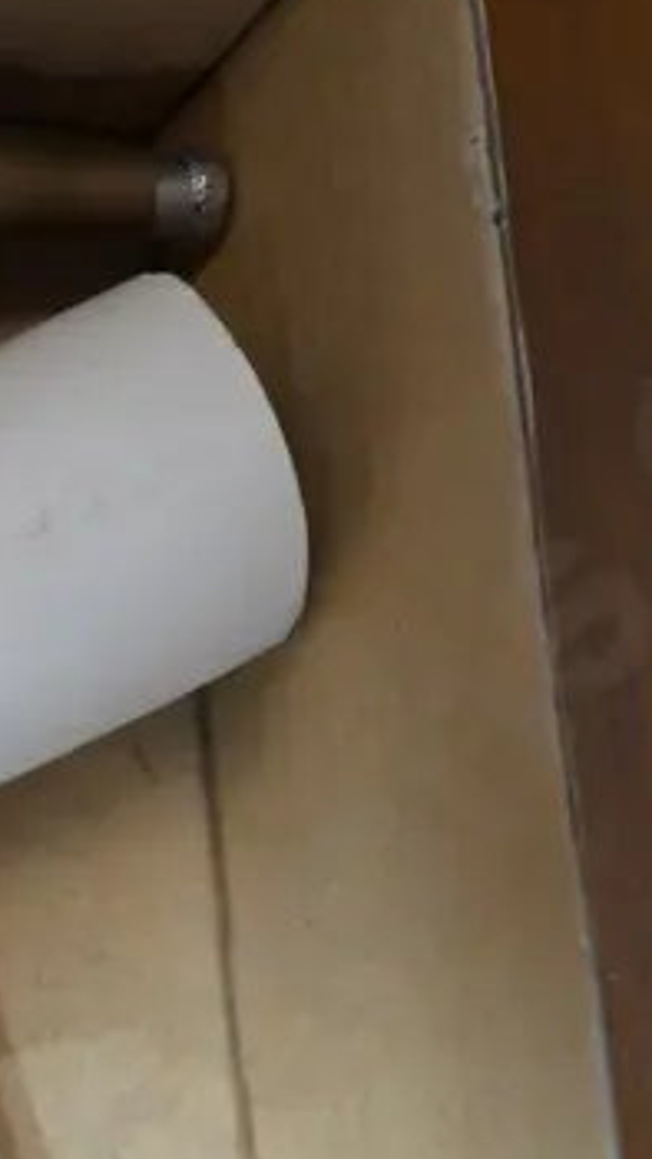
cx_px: 74
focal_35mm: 172
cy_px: 1275
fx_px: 5284
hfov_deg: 7.0
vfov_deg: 12.3
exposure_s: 1/60
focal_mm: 27
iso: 1250
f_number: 5.3
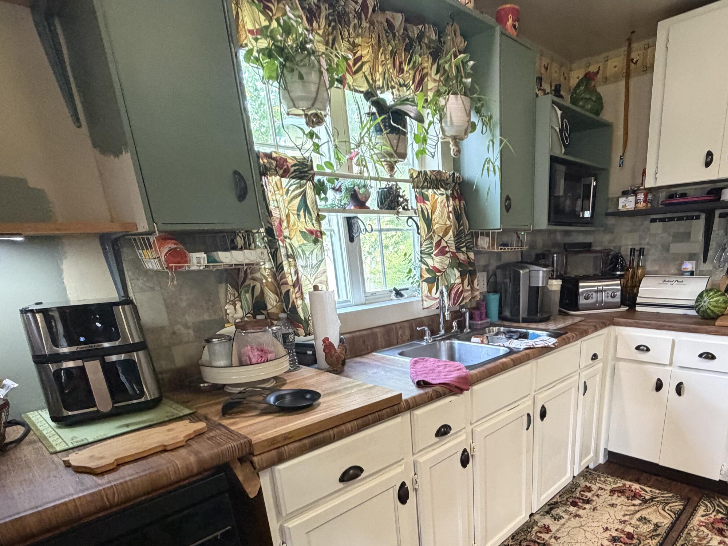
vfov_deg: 60.9
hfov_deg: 77.6
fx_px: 442
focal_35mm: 21
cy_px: 390
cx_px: 455
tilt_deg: -17.8
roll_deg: +2.1
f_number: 2.2
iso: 400
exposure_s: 1/60
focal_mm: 2.22
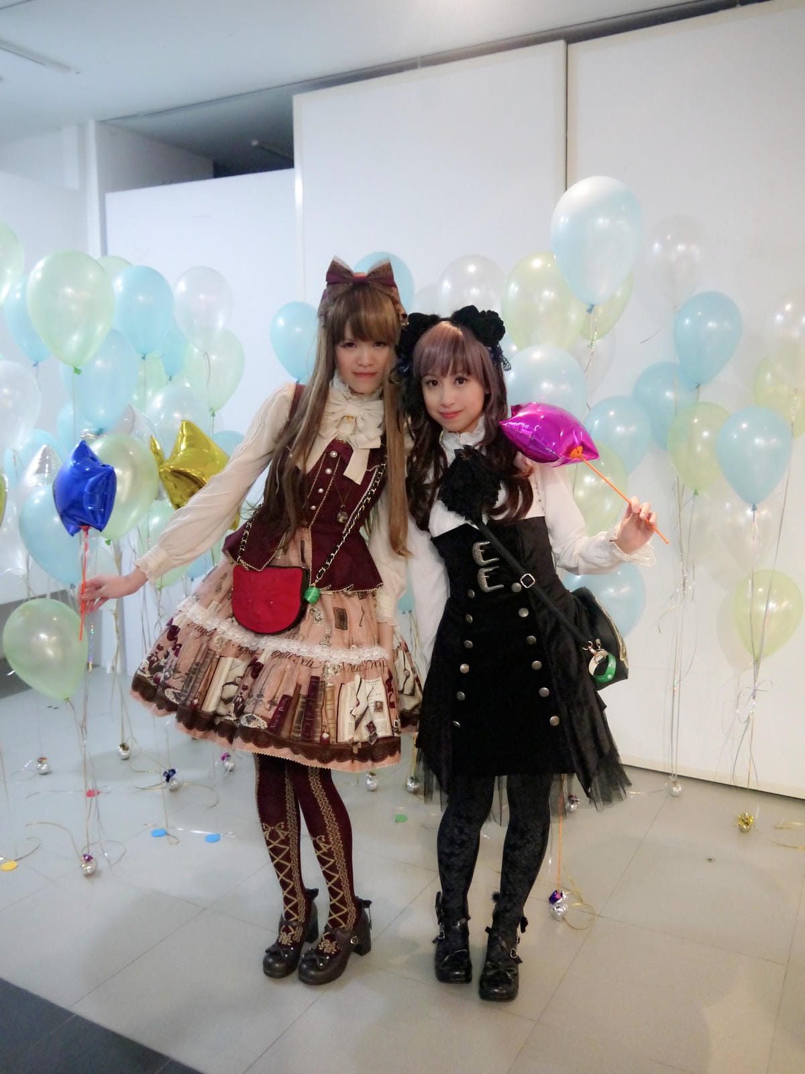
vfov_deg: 63.4
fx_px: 868
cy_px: 537
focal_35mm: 28
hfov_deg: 49.7
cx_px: 402
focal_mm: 14
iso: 1250
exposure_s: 1/60
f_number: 3.5
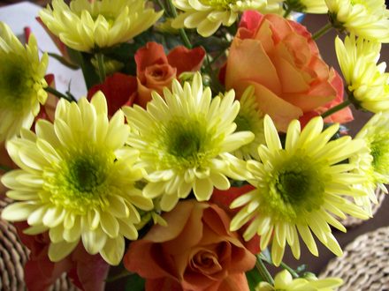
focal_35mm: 36
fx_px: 405
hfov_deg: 51.4
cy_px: 146
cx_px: 194
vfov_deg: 39.7
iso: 160
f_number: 2.7
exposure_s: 1/11.5
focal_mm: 6
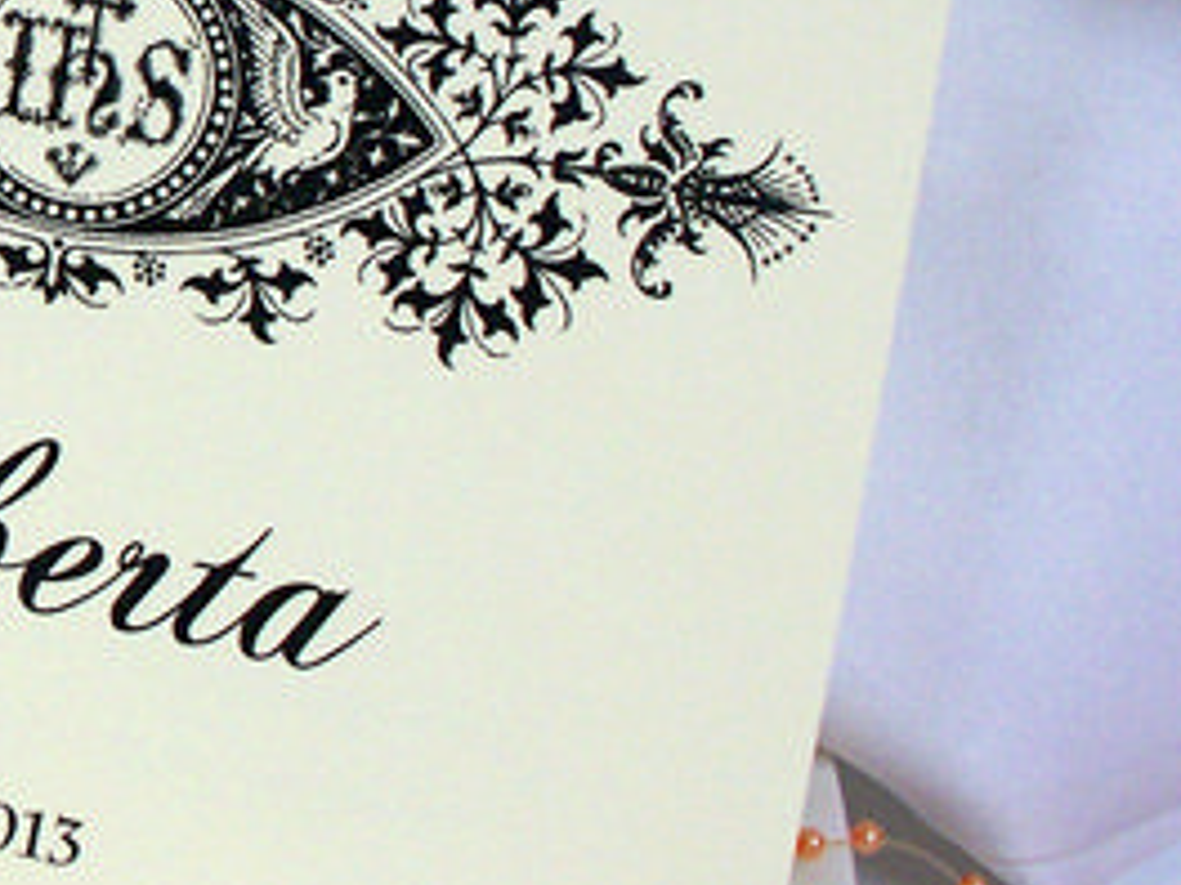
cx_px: -577
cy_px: 112
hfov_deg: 16.5
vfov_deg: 13.5
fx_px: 3719
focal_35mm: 109
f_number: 2.8
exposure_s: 1/60
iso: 160
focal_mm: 7.54
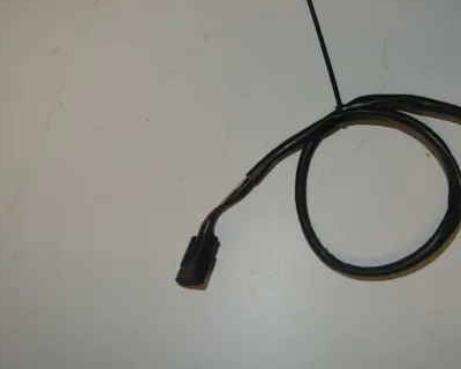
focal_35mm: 43
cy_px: 163
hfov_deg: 42.5
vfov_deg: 34.9
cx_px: 293
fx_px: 587
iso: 200
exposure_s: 1/60
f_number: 3.8
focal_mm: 12.7
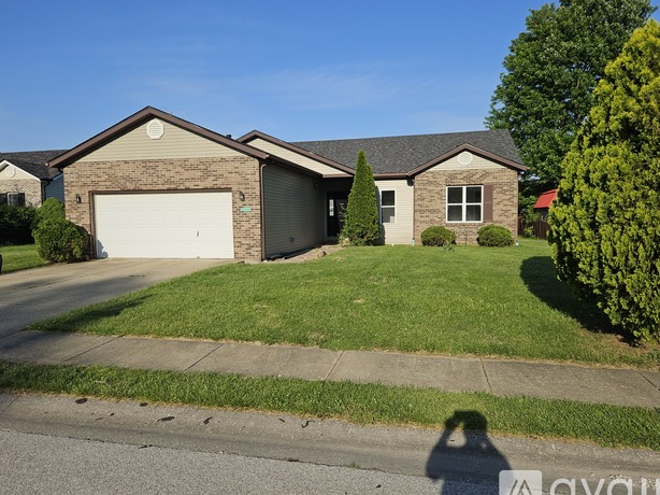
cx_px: 314
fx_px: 476
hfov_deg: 69.4
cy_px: 244
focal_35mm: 25
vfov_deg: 54.8
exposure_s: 1/2544
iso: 25
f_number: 1.8
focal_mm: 5.4
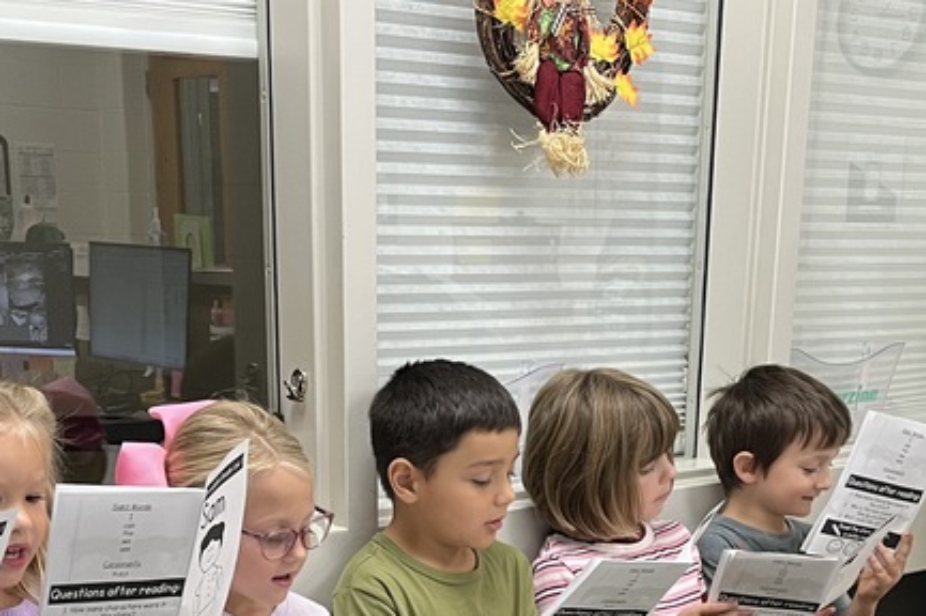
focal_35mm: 64
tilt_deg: -19.1
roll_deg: -1.3
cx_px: 473
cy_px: 802
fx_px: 1645
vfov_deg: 19.5
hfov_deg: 31.4
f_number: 1.6
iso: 125
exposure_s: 1/61
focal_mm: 5.1
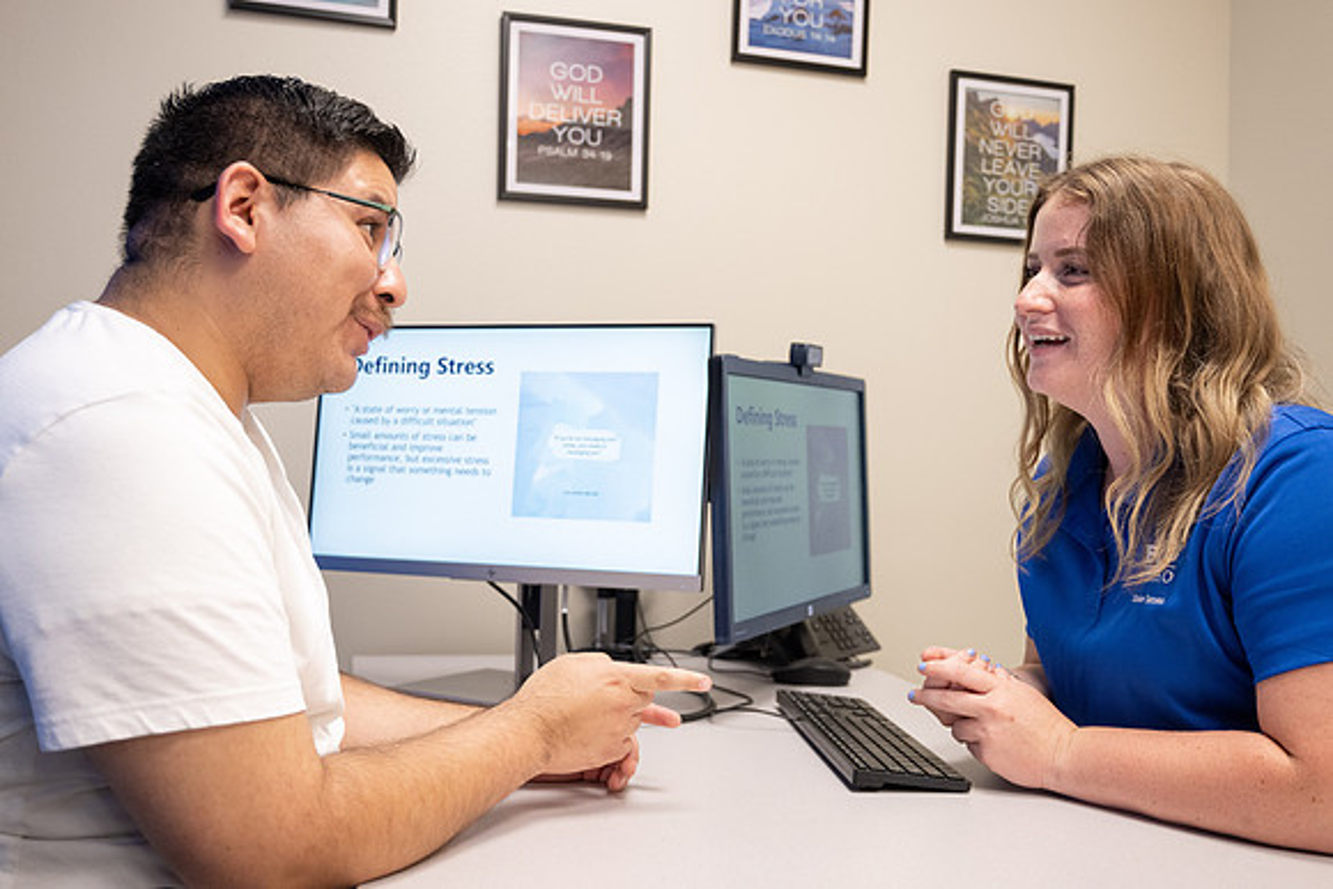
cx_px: 666
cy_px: 444
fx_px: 1296
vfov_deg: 37.9
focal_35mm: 35
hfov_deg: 54.4
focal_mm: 35
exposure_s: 1/200
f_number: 4
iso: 1600
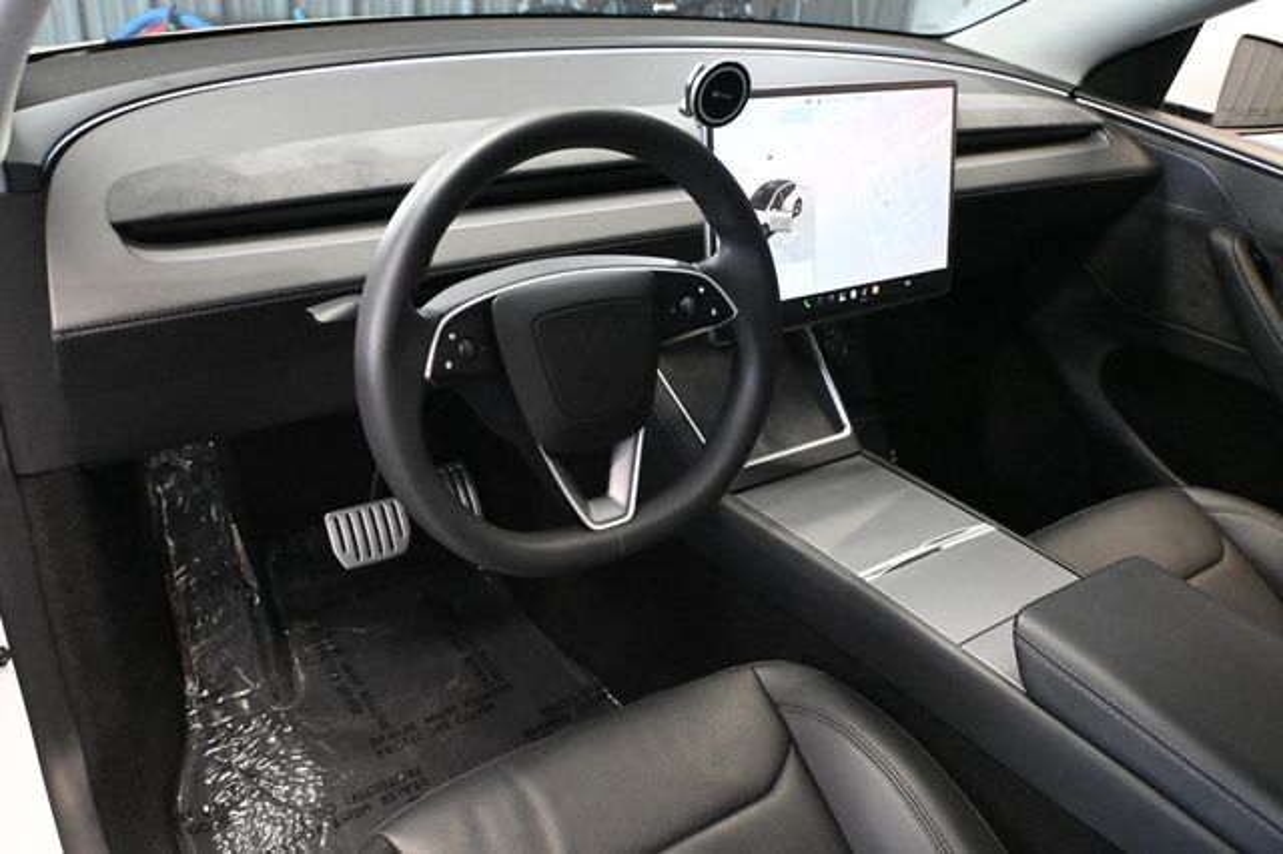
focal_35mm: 30
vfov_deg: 43.6
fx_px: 1069
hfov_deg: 62.0
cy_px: 427
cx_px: 642
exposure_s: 1/60
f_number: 3.8
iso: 9000
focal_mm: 20
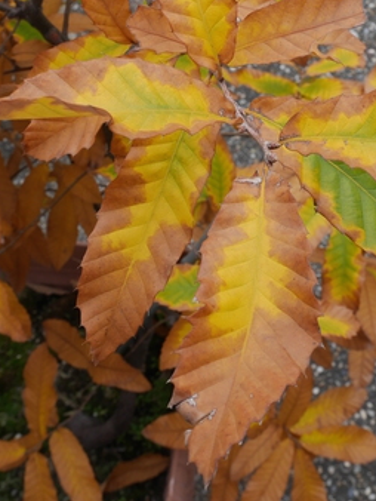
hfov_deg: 22.7
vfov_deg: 29.5
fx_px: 926
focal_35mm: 64
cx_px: 294
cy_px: 96
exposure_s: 1/60
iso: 200
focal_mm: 18
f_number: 10
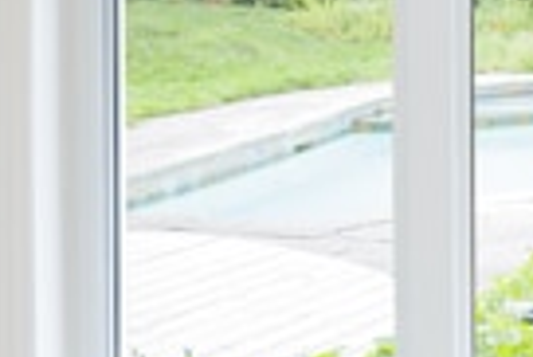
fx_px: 1527
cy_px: 210
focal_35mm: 103
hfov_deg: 17.8
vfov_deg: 13.3
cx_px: 796
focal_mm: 14
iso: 100
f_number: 8
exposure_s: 1/2
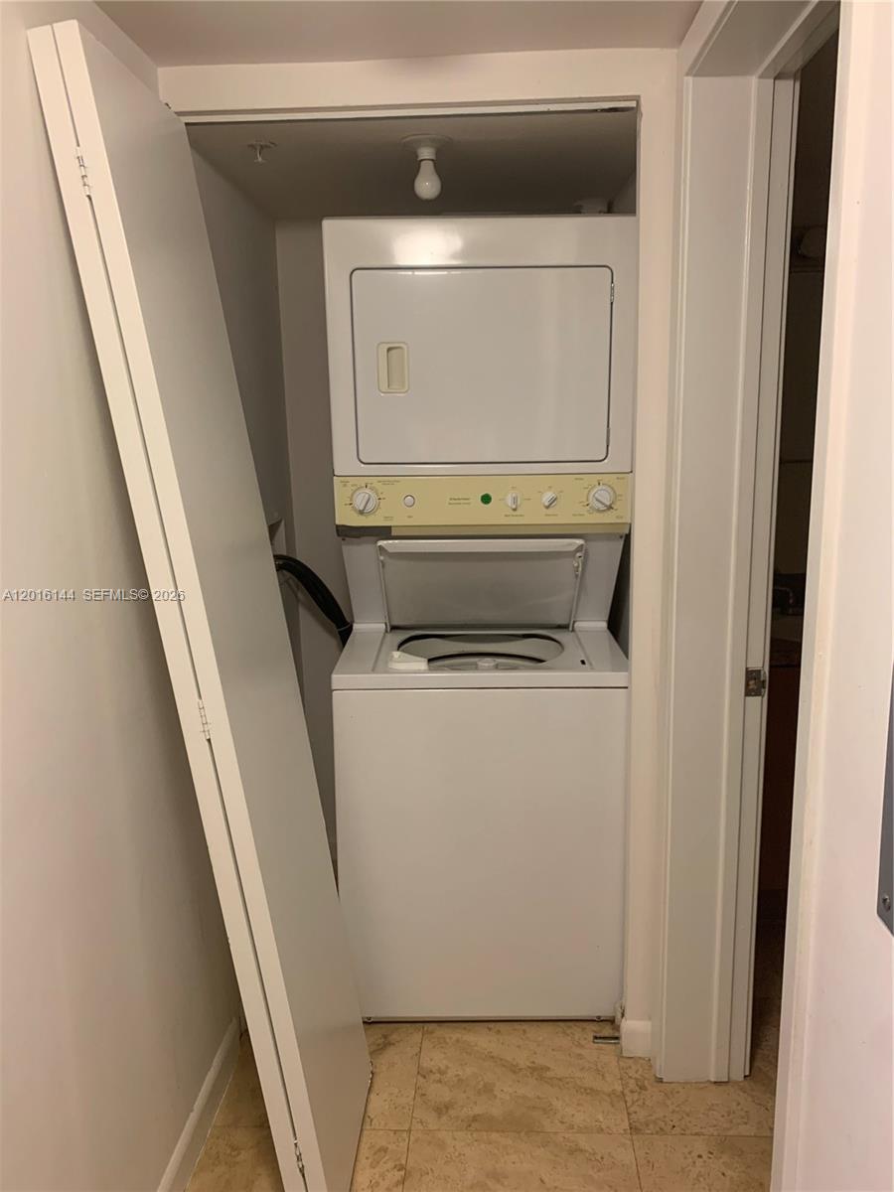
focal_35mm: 26
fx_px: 895
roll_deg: +1.4
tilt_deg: -11.3
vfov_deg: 67.3
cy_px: 596
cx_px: 447
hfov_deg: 53.1
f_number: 1.8
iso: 160
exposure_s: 1/60
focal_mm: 4.25
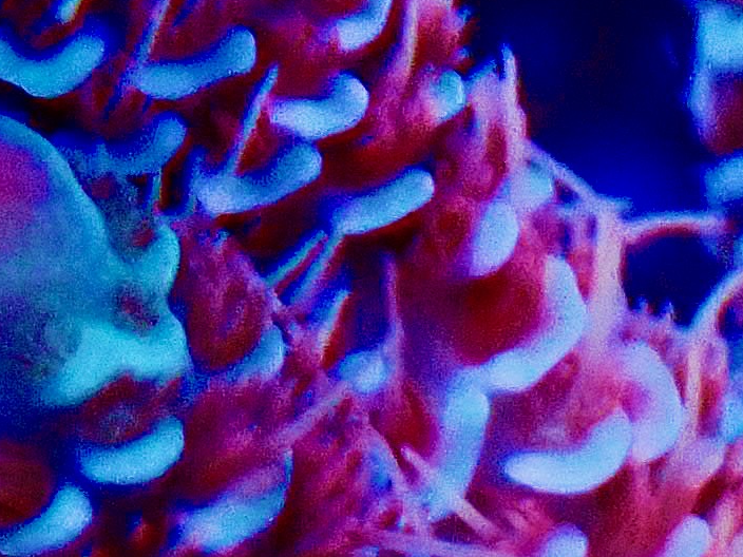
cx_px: 1139
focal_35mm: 466
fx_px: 10002
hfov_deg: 4.2
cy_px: 1372
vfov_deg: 3.2
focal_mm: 14.62
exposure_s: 1/160
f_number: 5.6
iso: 200
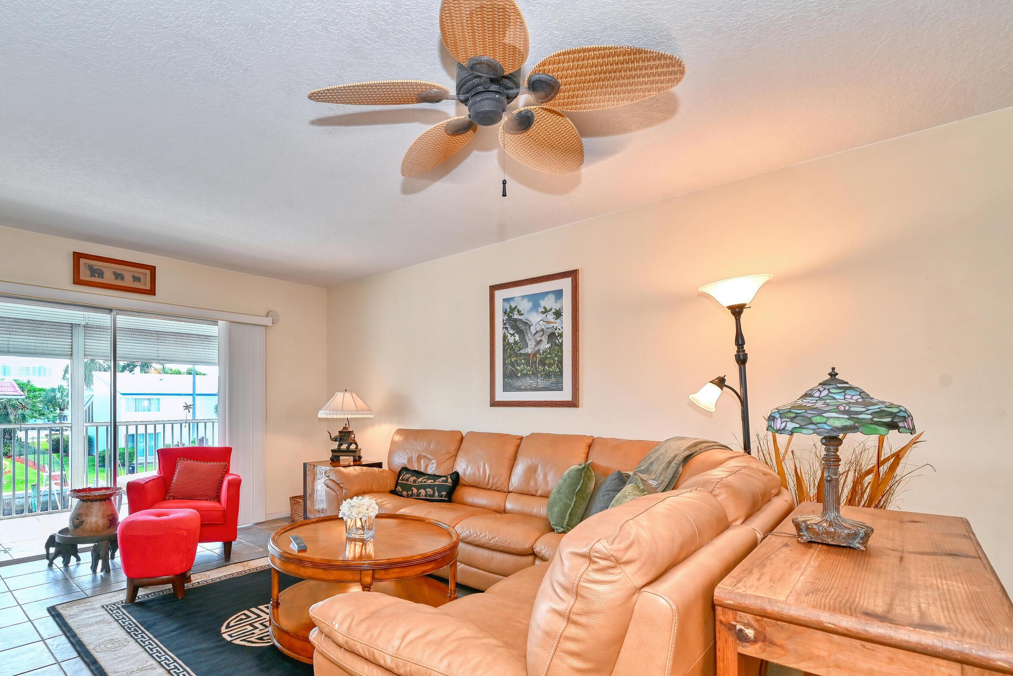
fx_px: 507
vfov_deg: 66.9
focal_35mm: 18
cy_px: 401
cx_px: 410
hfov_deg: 89.0
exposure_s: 1/15
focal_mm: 14
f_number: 7.1
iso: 160
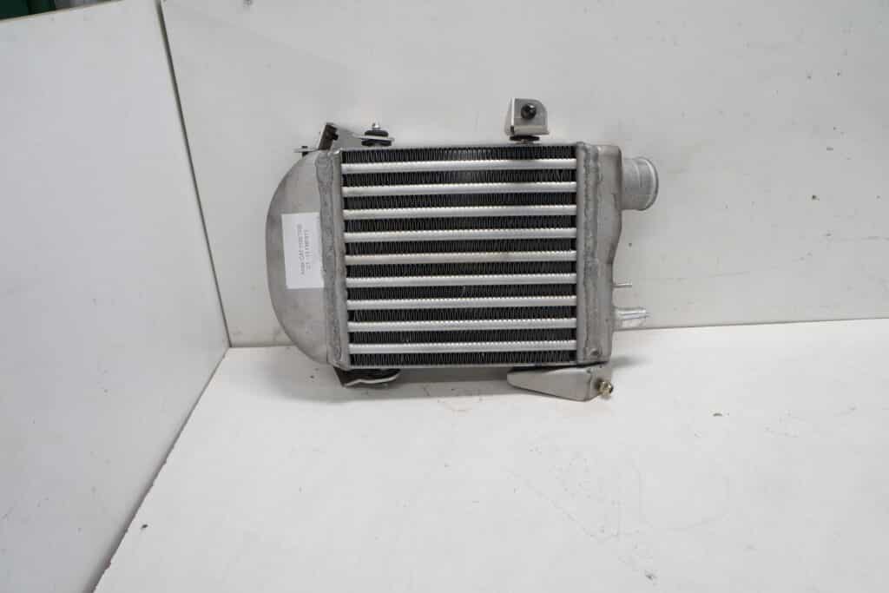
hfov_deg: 67.4
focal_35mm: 27
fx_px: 667
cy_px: 296
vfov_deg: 47.9
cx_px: 444
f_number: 4.5
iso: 200
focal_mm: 18
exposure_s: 1/60
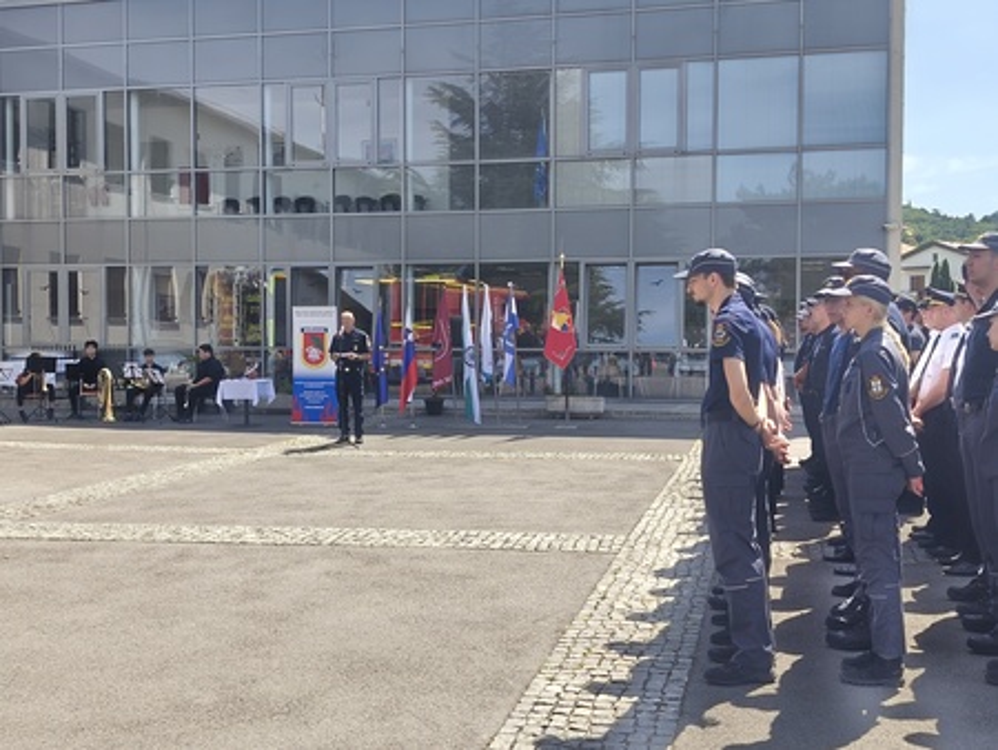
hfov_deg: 50.1
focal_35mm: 37
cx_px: 499
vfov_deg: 38.7
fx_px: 1067
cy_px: 375
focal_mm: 6.18
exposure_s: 1/217
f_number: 1.65
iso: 50
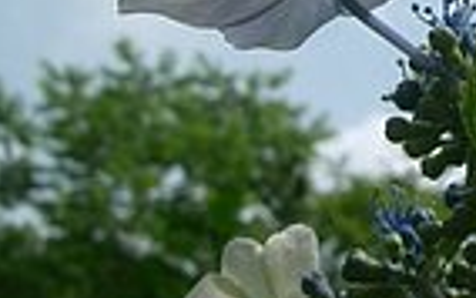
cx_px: 476
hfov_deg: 15.3
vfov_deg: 9.7
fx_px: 1740
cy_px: -27
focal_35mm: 134
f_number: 4.3
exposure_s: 1/800
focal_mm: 5.8
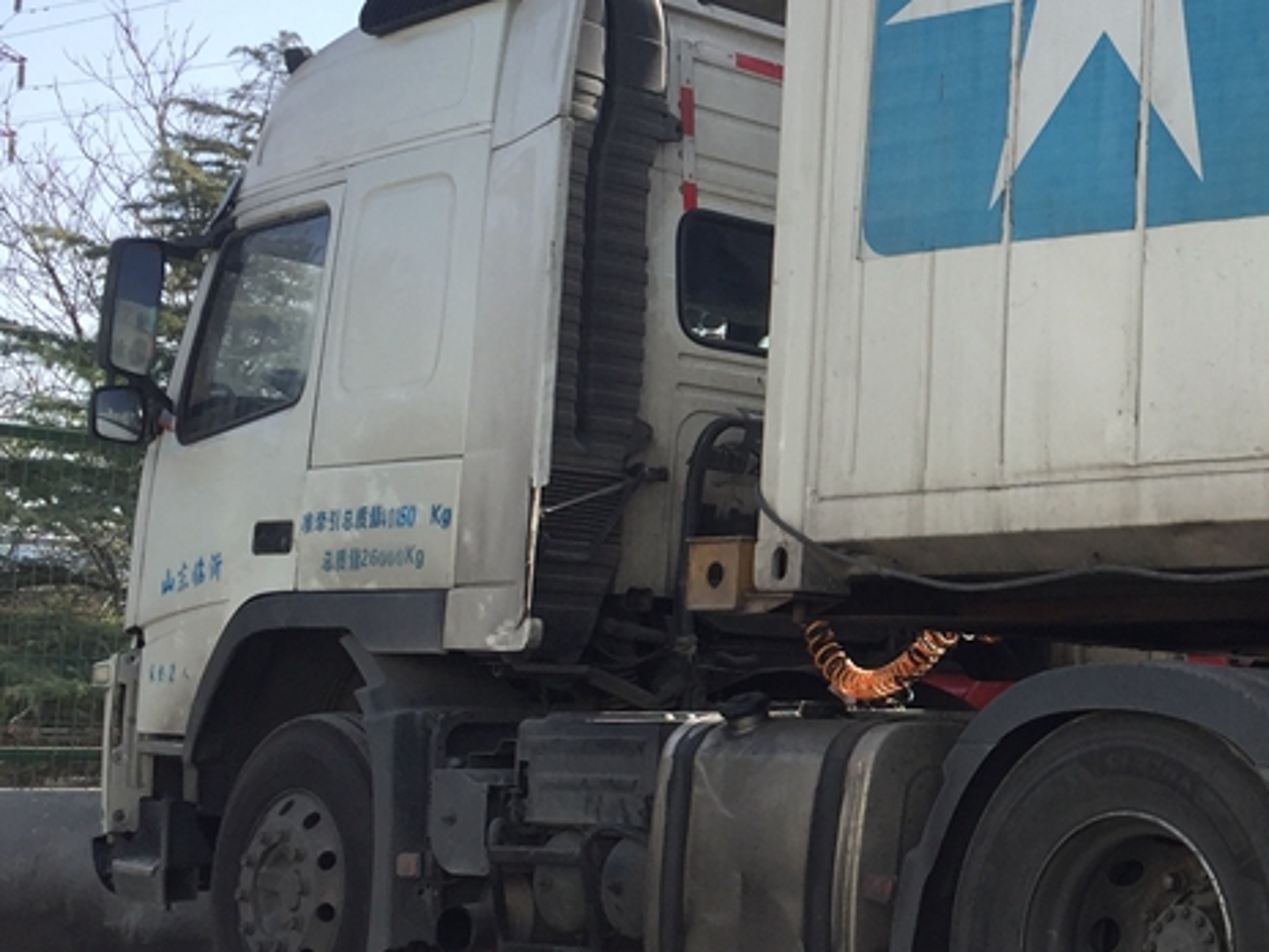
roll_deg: -0.5
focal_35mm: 64
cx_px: 1228
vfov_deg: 22.9
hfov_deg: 28.6
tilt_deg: +7.3
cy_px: 440
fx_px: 2346
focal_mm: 4.15
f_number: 2.2
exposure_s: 1/746
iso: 32
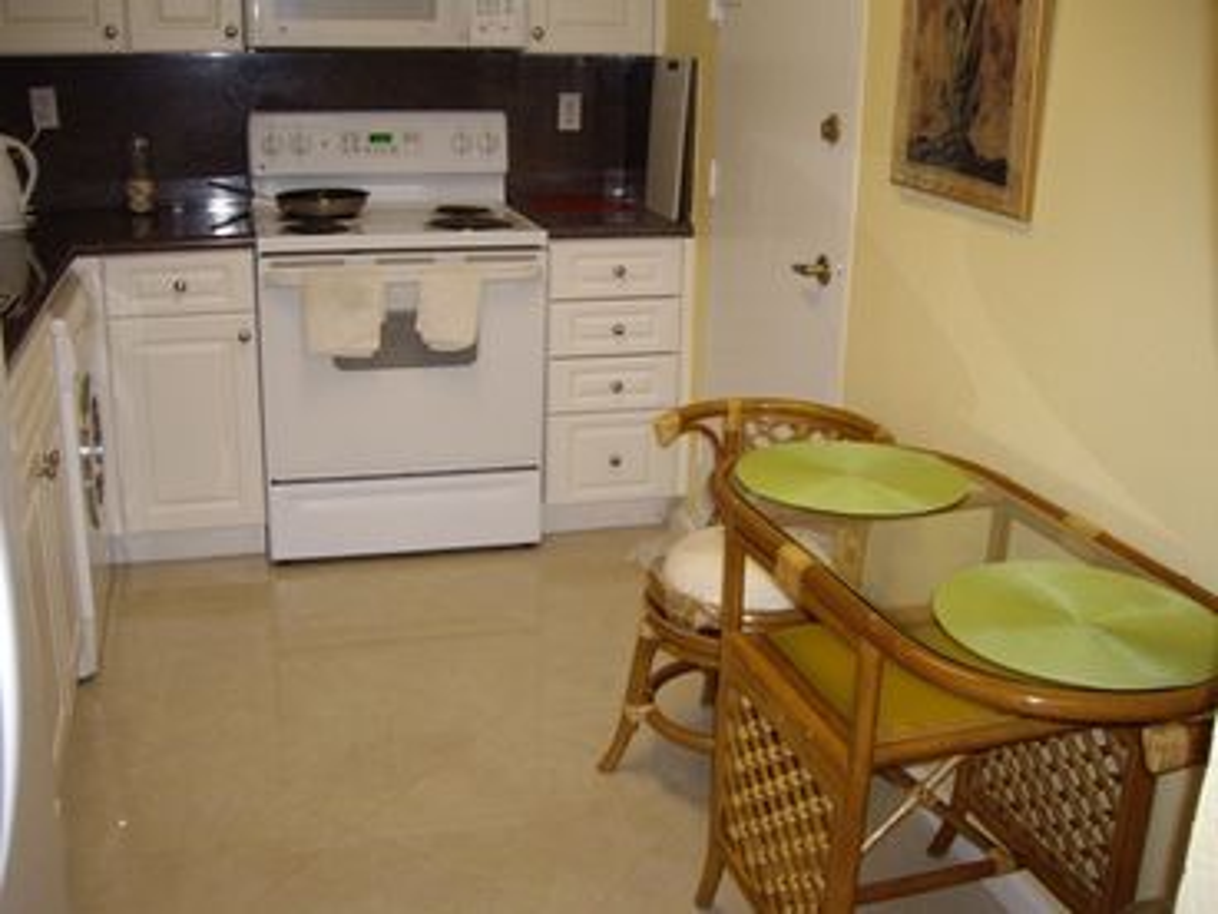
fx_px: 1337
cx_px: 609
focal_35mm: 38
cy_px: 457
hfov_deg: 49.0
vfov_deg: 37.7
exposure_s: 1/40
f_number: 2.7
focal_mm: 6.2
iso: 200
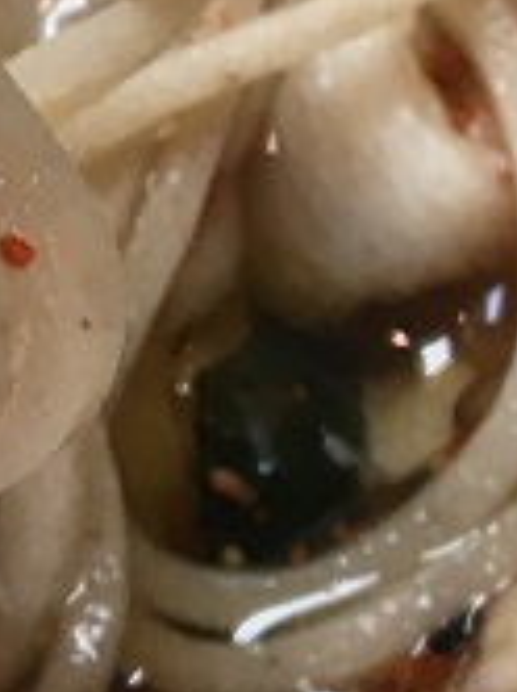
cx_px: -753
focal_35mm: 204
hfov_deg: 6.8
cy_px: -121
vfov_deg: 9.6
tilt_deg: -57.6
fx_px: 4073
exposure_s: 1/33
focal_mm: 4.15
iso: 25
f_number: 2.2
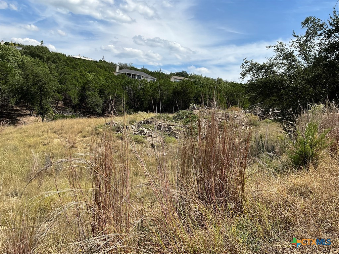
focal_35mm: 29
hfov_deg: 61.7
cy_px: 127
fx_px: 284
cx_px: 170
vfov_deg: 48.2
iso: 25
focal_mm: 3
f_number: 1.8
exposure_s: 1/2058
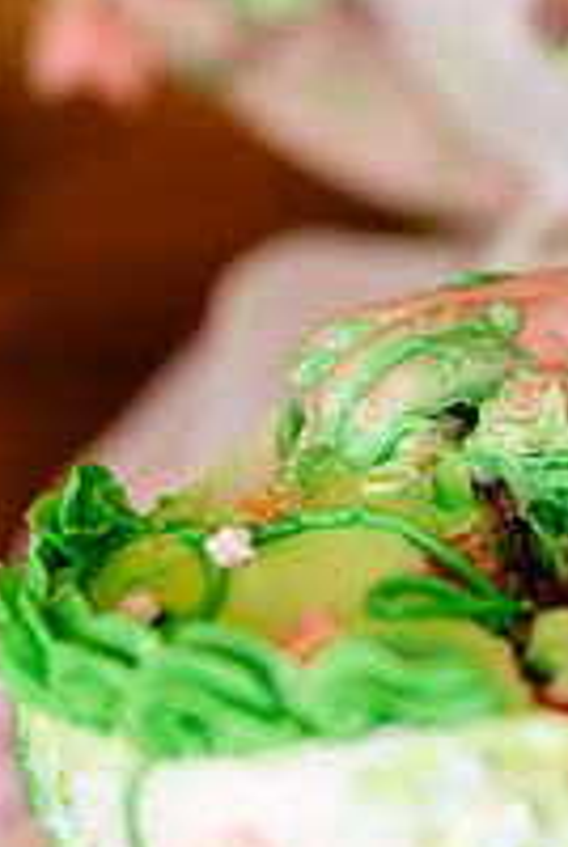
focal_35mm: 191
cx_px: 462
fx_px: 4504
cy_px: 538
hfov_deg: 7.2
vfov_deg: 10.7
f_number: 2.2
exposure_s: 1/400
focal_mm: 85
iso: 250
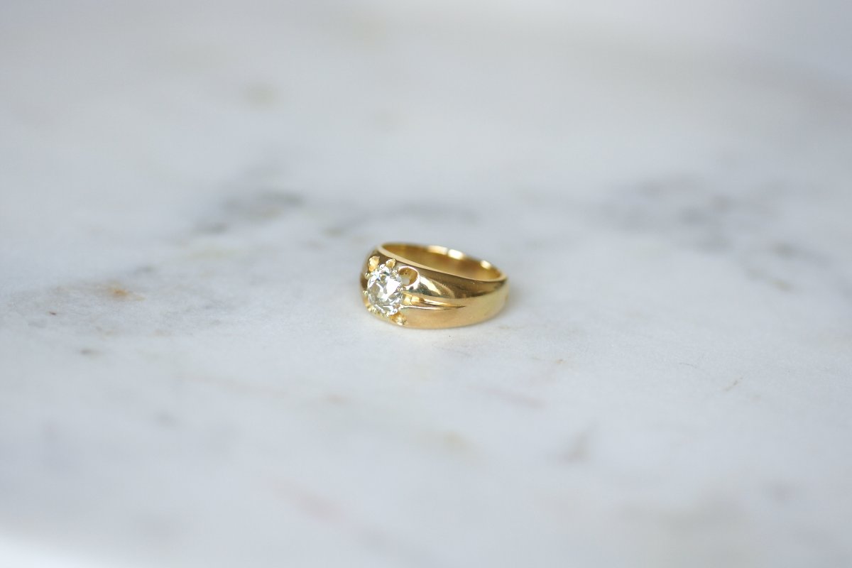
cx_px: 426
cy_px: 284
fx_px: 2485
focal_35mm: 105
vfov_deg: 13.0
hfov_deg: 19.5
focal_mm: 70
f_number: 2.8
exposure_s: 1/125
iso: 200
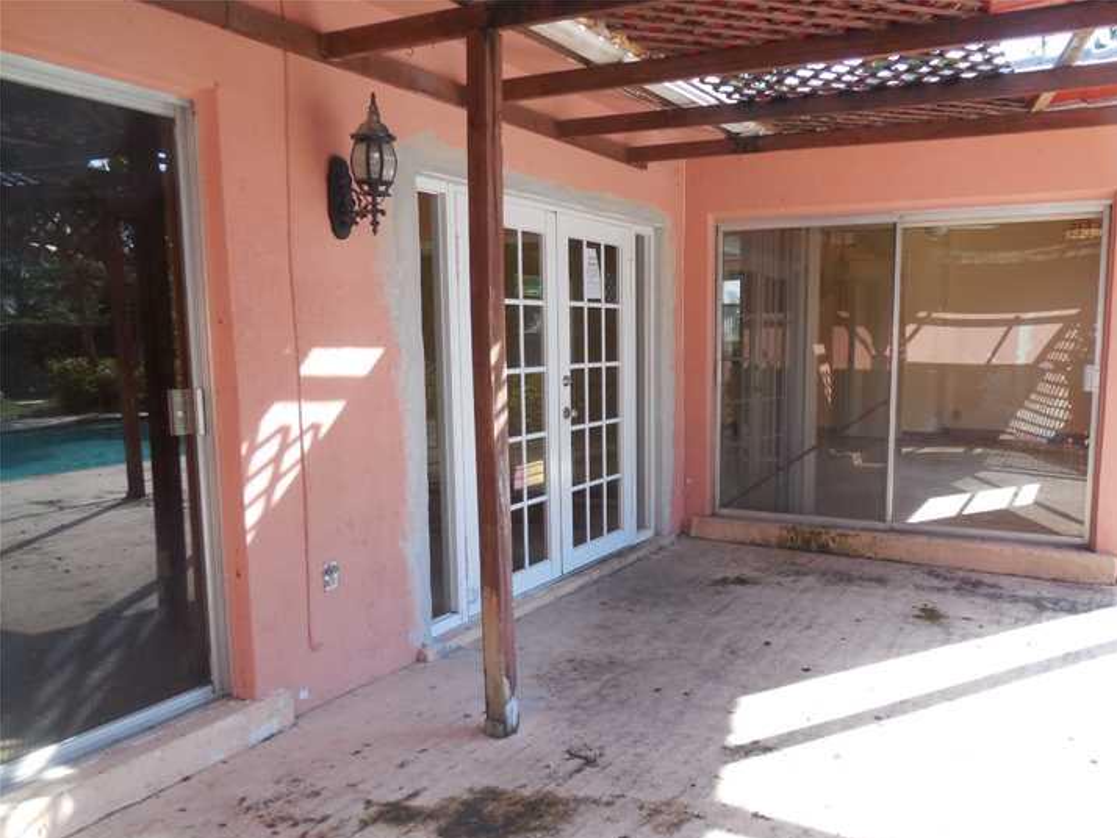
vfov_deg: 49.7
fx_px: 904
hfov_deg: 63.2
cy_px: 467
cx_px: 624
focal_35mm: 28
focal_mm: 4.5
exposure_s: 1/200
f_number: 3.1
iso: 125
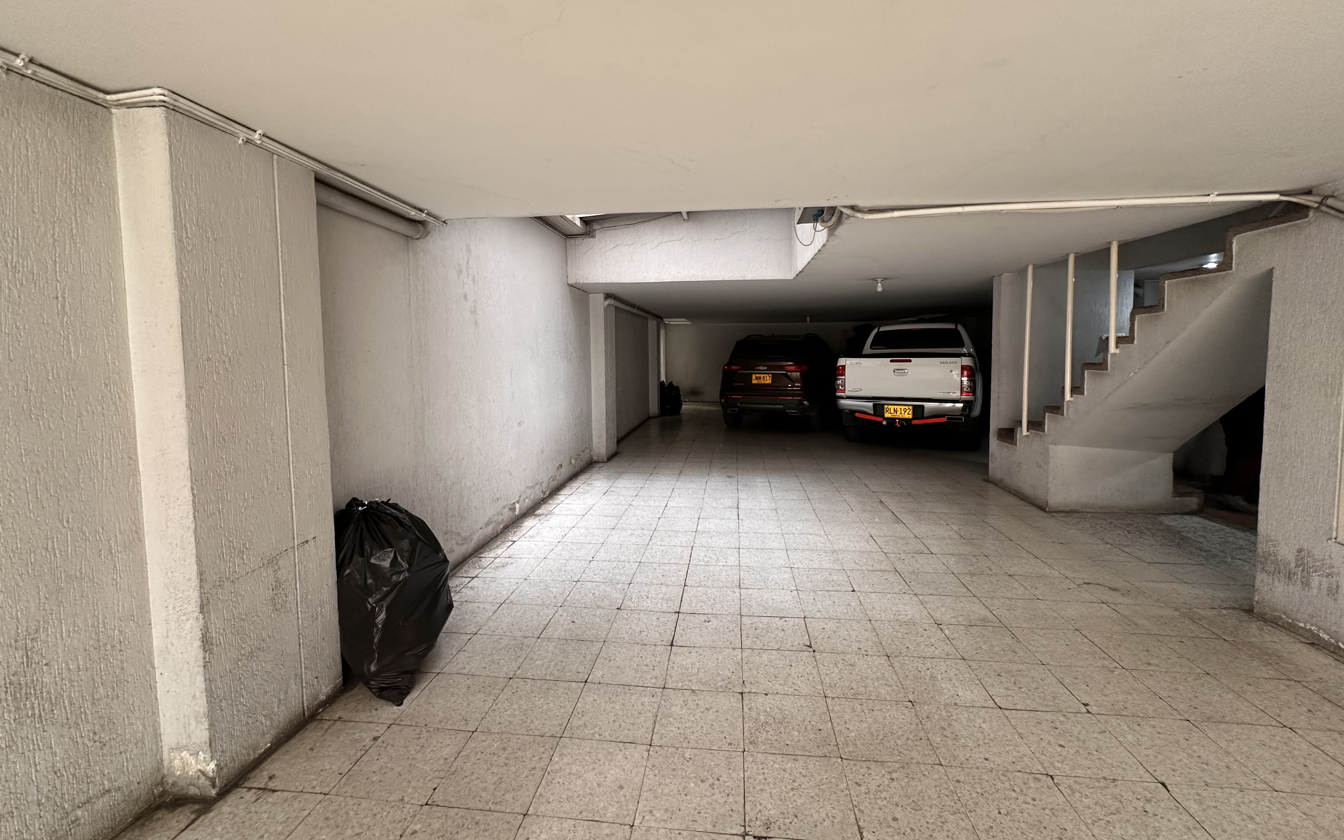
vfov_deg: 74.7
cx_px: 671
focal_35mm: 15
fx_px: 549
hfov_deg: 101.5
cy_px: 390
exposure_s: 1/99
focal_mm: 2.22
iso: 200
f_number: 2.2
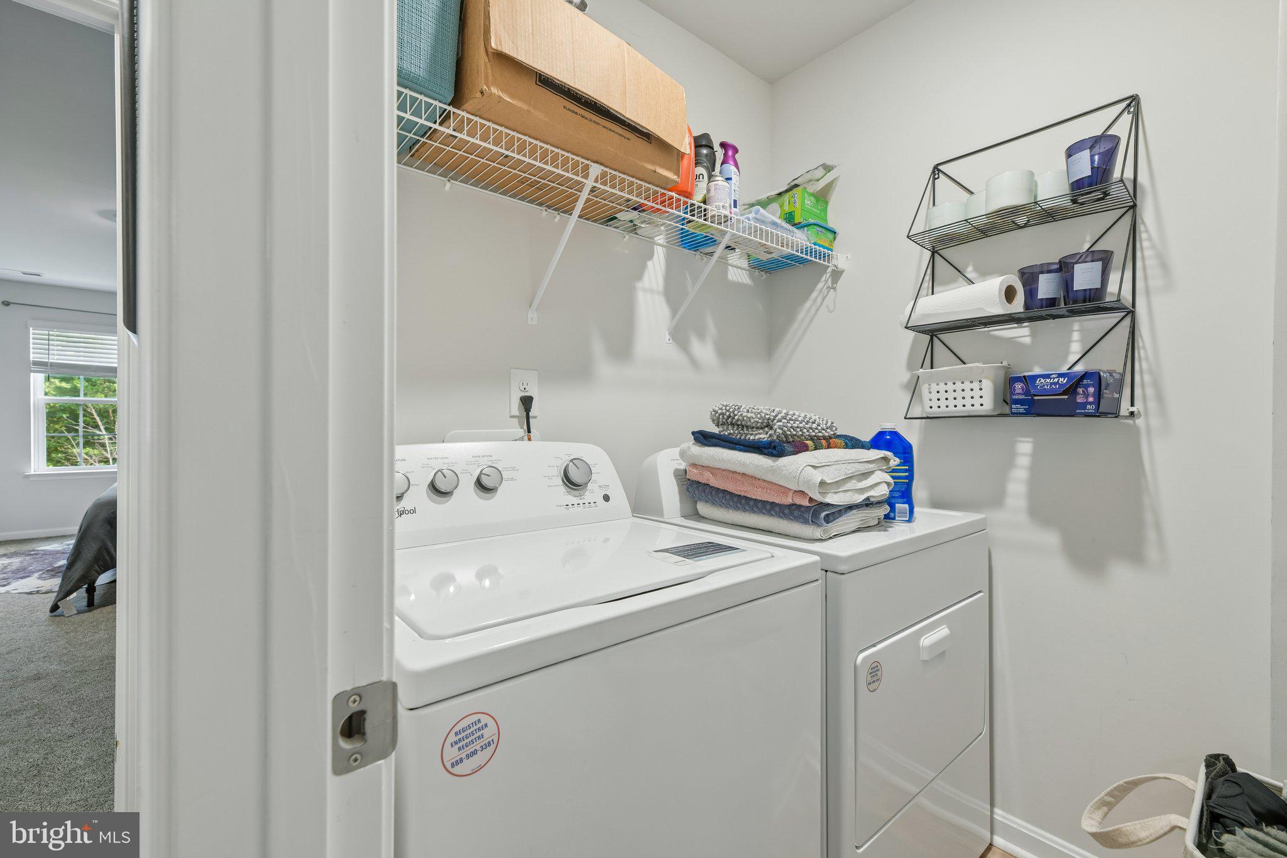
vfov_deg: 77.3
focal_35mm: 15
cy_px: 429
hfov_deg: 100.4
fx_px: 536
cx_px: 644
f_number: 8
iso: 100
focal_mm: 15
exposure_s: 1/2
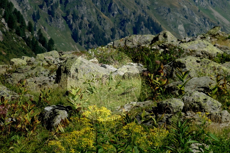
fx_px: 639
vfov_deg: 13.7
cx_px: 115
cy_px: 76
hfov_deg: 20.4
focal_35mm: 100
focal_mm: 37.1
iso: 125
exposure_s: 1/400
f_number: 5.6
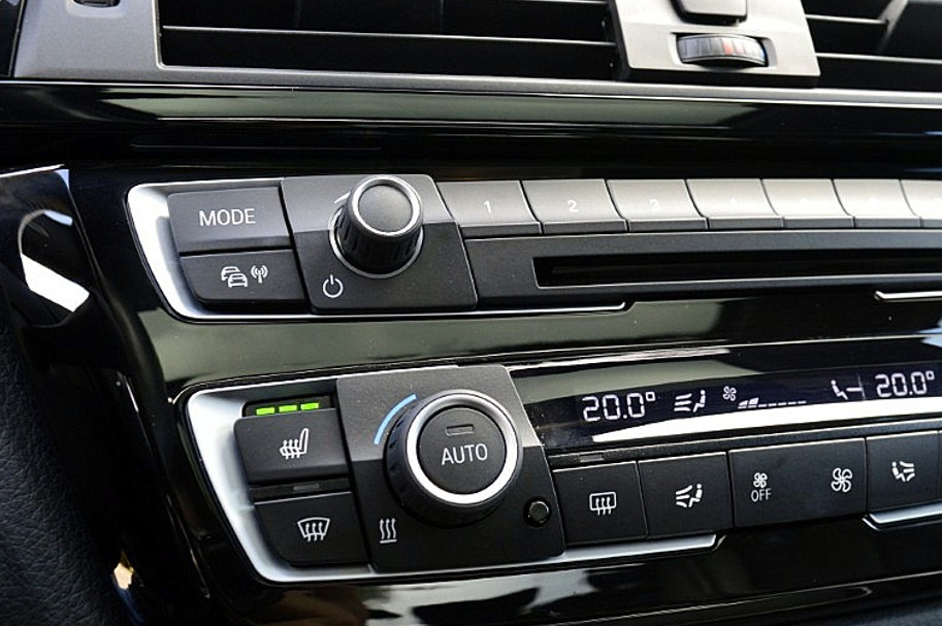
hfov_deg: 42.1
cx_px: 640
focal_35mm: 46
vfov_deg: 29.1
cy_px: 367
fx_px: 1203
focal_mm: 20
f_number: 7.1
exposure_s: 1/60
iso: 800
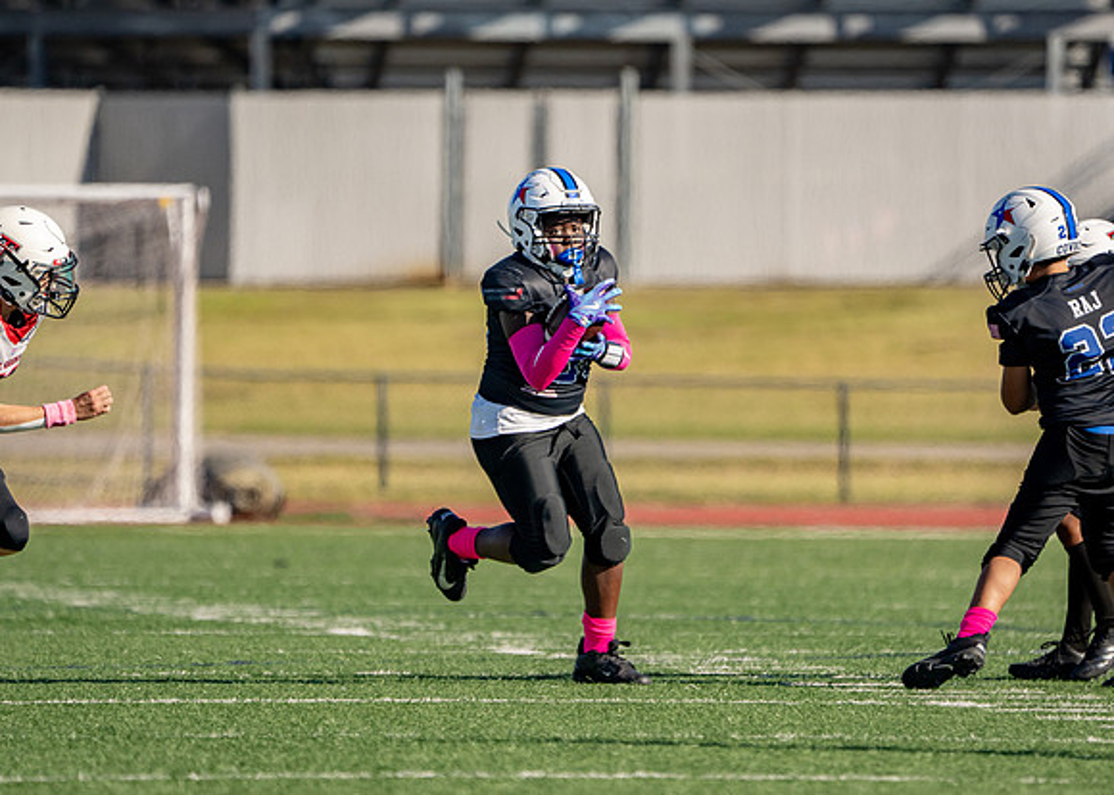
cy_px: 408
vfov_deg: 2.8
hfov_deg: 3.9
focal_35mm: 515
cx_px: 619
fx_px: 16294
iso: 320
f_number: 5.6
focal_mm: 400
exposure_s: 1/2000
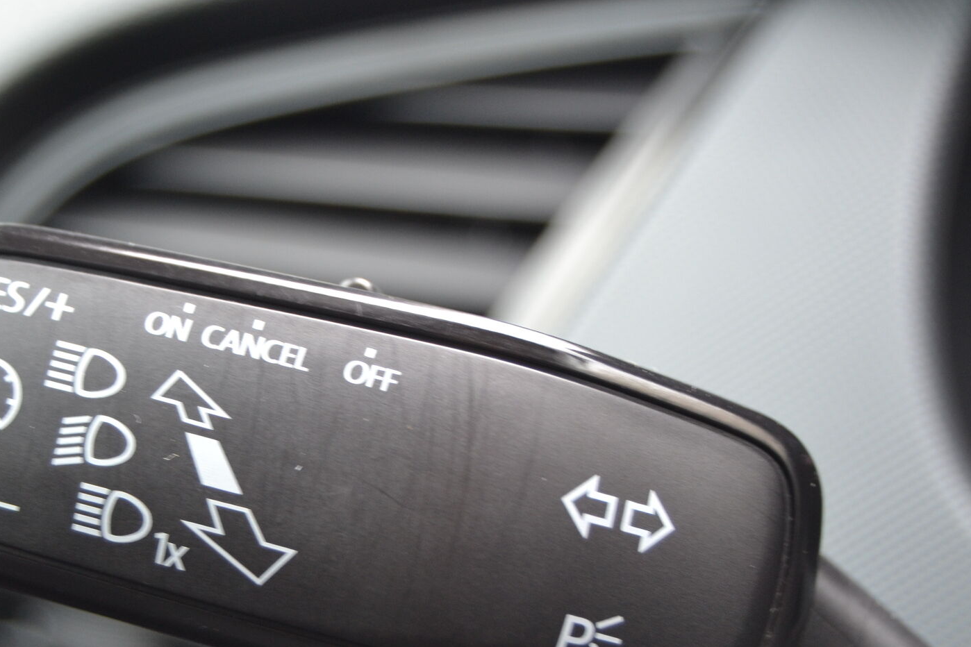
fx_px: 2500
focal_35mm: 93
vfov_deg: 14.7
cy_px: 432
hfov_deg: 21.9
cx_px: 319
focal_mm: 45
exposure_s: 1/60
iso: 500
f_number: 5.3
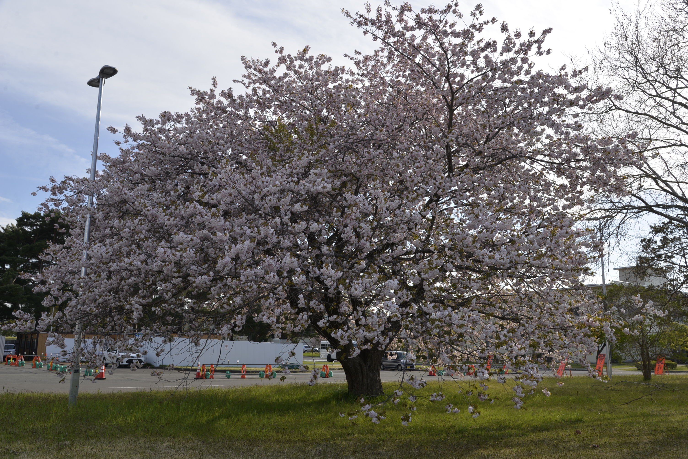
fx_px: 593
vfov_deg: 42.4
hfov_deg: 60.3
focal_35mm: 31
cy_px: 230
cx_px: 344
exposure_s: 1/250
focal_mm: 31
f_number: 8
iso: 160
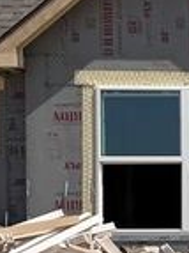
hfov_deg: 7.8
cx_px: 489
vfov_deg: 11.5
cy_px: 207
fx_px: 1254
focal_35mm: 172
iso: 80
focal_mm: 6.76
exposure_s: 1/6711
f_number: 1.78
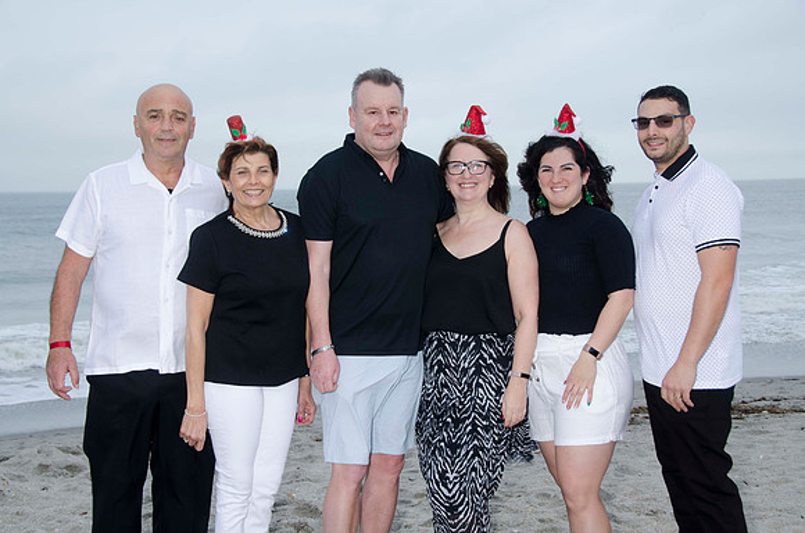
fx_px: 1272
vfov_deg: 23.7
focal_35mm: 57
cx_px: 402
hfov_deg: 35.1
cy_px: 266
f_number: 7.1
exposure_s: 1/80
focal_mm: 38
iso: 100
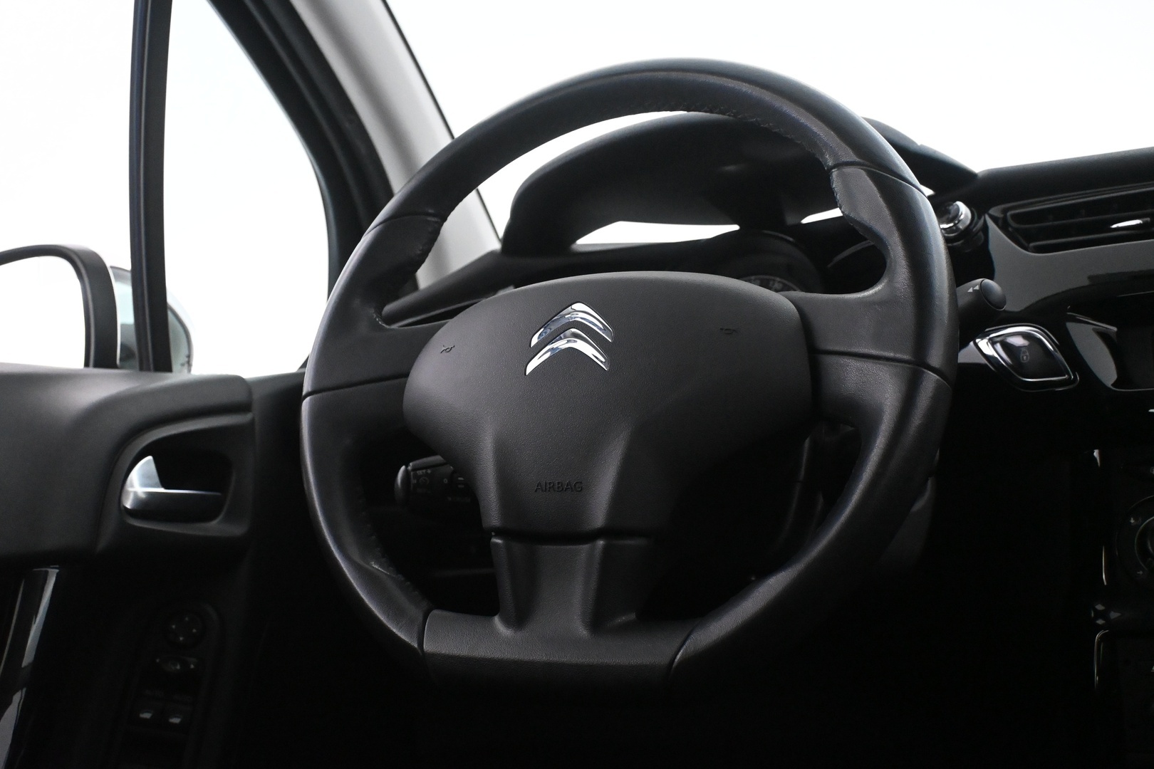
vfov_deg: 32.4
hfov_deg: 47.2
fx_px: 1322
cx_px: 577
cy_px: 384
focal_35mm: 41
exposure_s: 1/60
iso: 6400
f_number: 4.5
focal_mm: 27.5
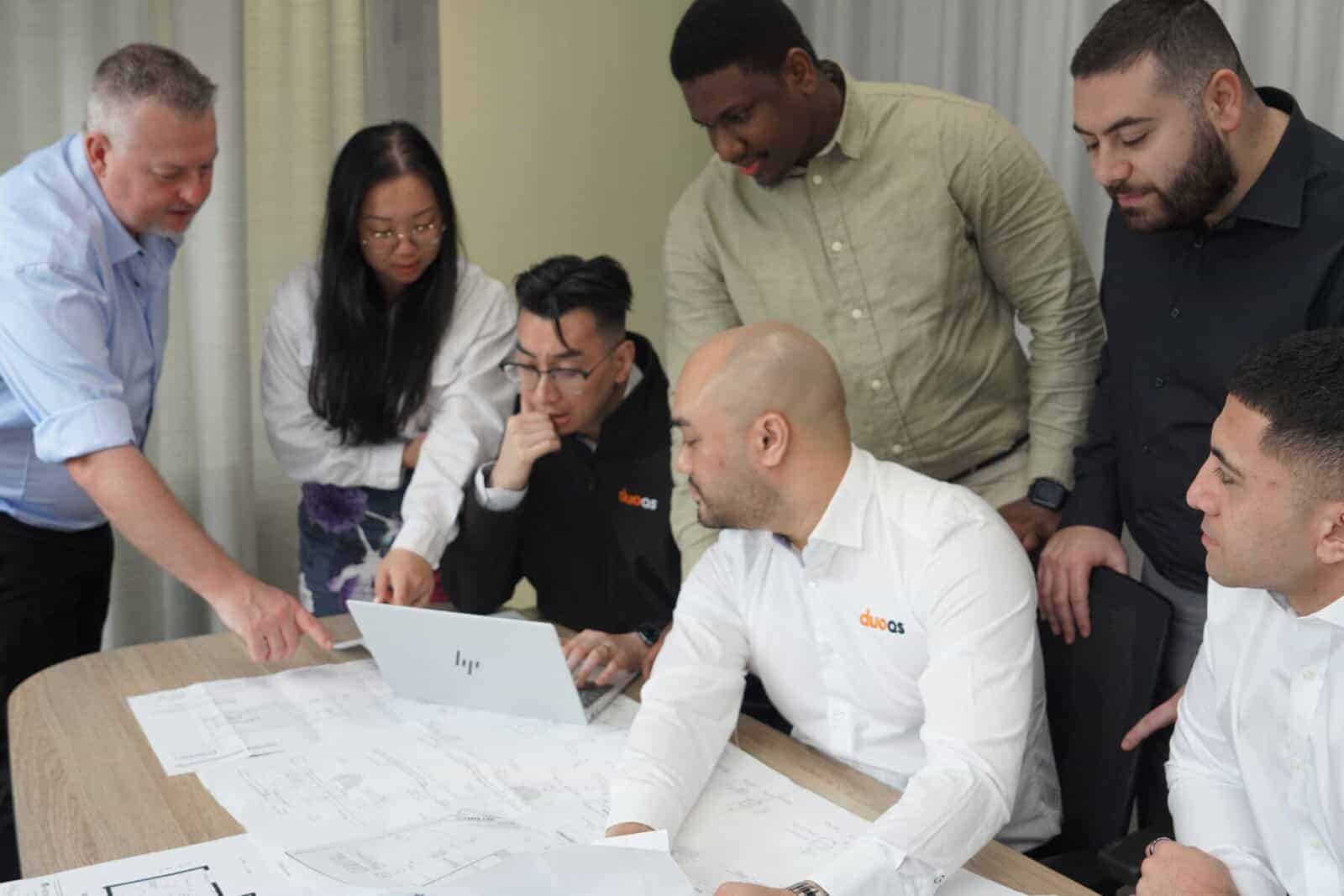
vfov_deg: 36.9
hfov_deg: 53.1
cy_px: 448
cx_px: 672
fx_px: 1344
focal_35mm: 36
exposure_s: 1/160
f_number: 4
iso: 640
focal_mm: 24
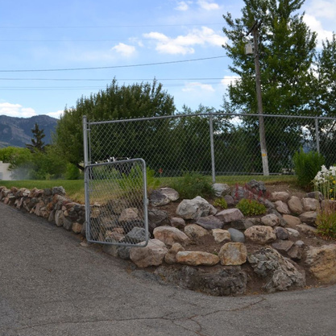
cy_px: 167
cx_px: 129
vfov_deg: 30.2
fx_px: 622
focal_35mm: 57
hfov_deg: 30.1
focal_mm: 29
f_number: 5.6
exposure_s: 1/200
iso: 100
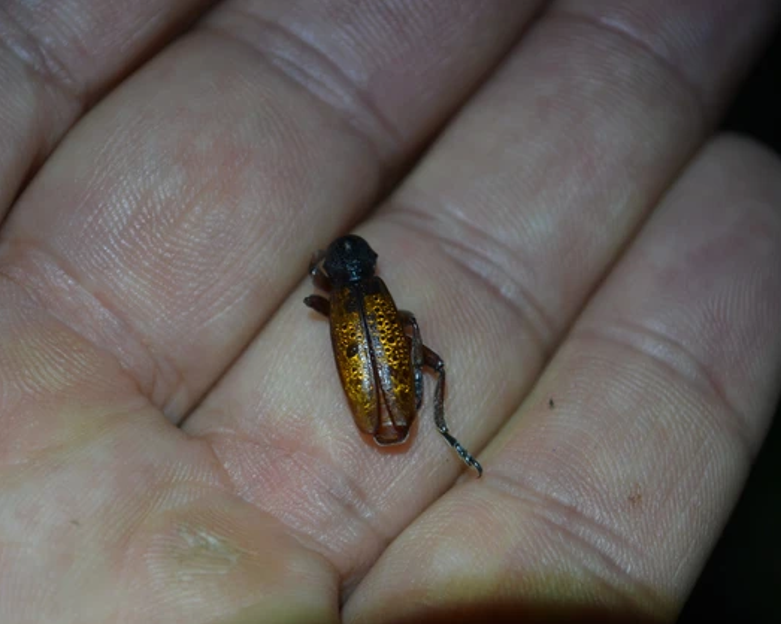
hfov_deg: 20.3
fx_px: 2185
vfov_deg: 16.3
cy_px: 314
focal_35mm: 95
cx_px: 367
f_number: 6.3
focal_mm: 55
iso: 400
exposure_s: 1/60
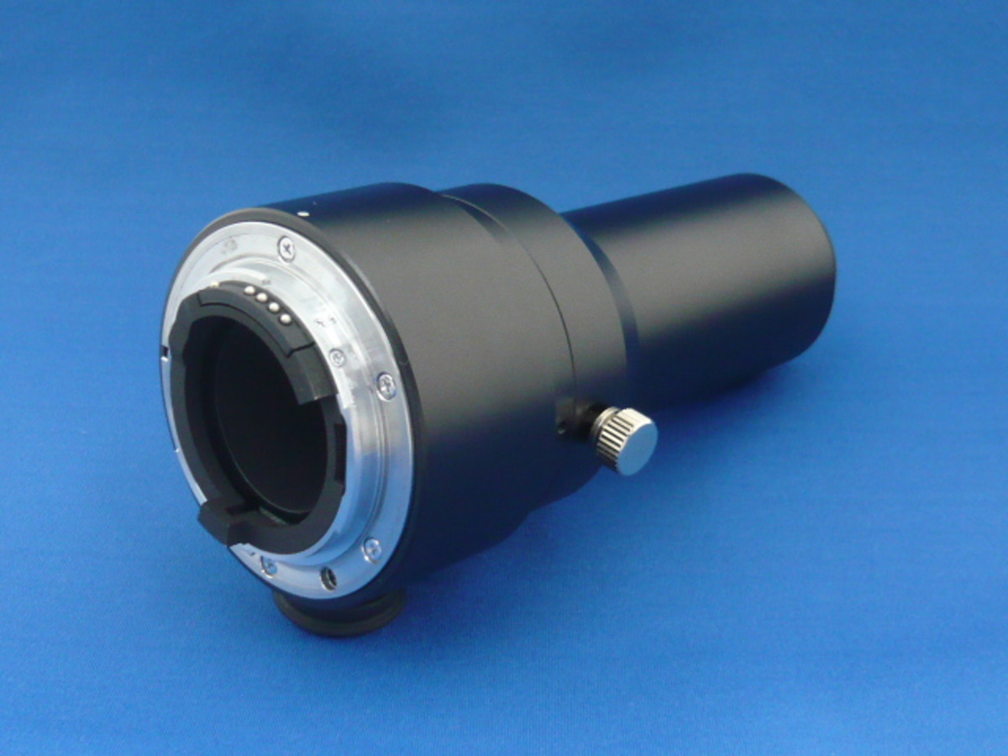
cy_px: 378
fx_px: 1543
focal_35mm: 53
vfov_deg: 27.5
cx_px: 504
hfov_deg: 36.2
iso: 200
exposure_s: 1/30
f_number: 3.1
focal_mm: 5.5
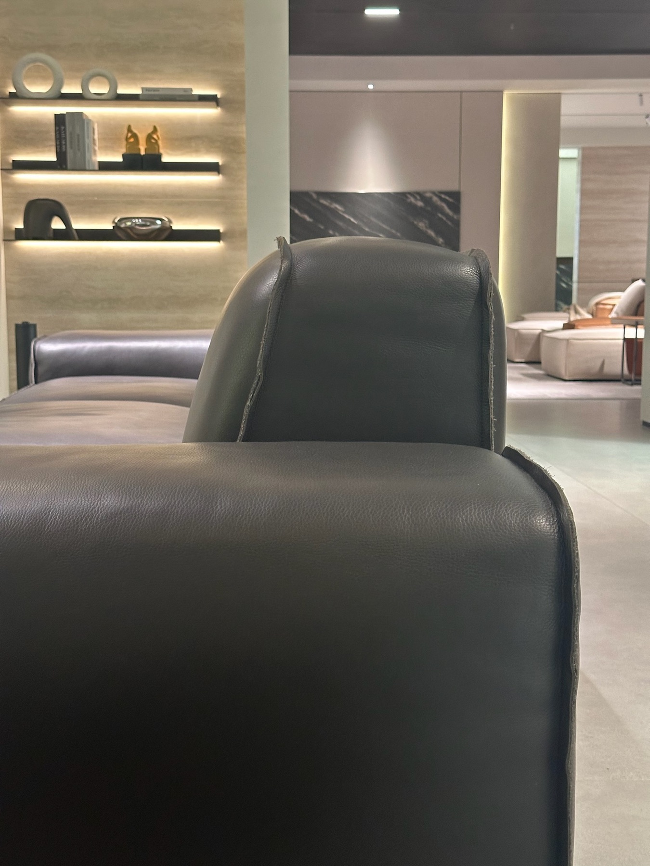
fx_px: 1202
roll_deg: -0.5
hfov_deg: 30.3
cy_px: 433
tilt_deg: -5.4
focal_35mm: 48
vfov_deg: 39.7
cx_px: 325
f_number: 1.78
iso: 320
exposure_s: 1/36
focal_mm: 6.86
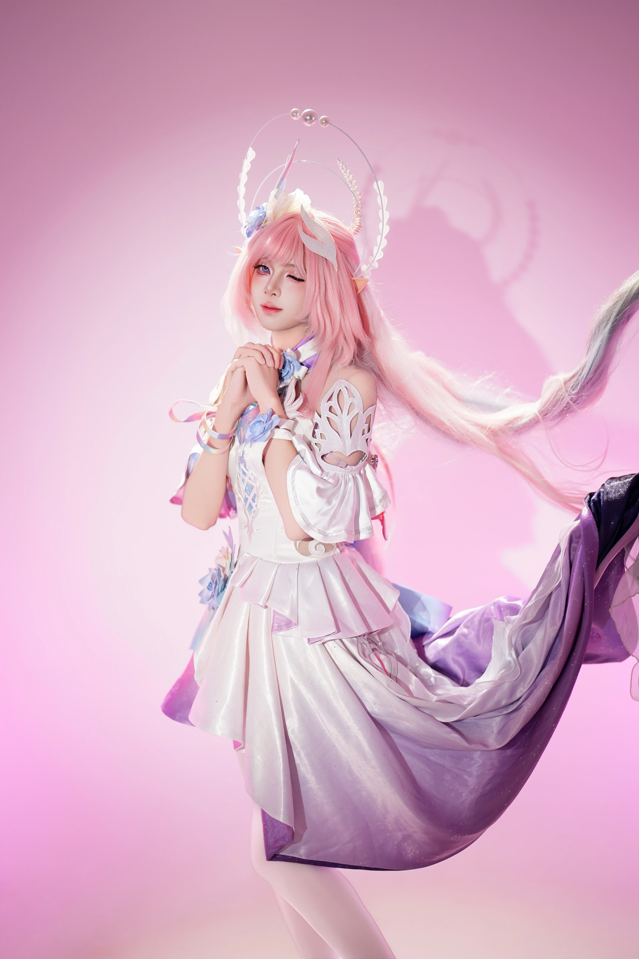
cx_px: 320
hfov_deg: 27.0
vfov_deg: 39.6
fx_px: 1331
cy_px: 480
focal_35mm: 50
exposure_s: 1/500
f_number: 1.3
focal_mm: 50
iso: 500
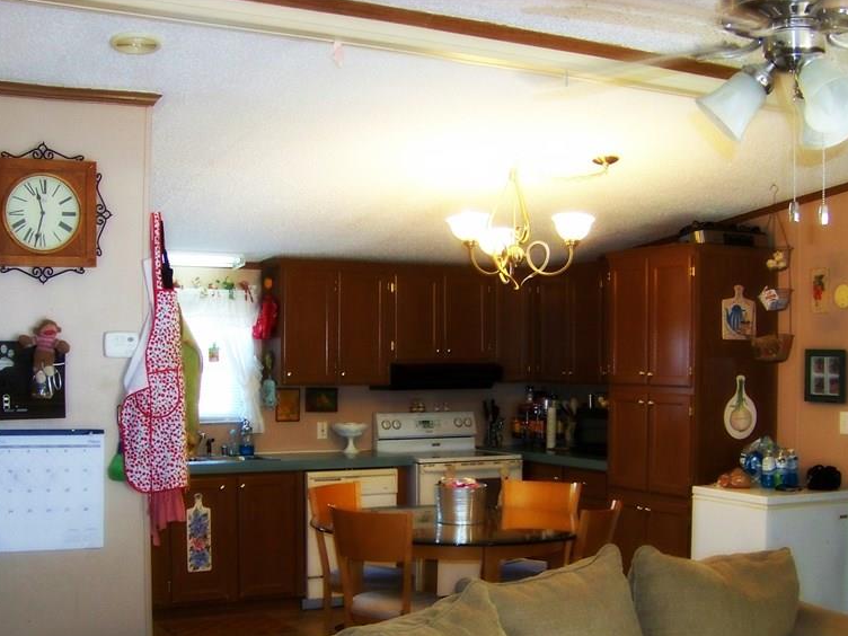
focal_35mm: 49
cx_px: 407
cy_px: 430
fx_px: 1200
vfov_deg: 29.4
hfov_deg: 38.9
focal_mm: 5.85
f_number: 2.8
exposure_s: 1/30
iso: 200
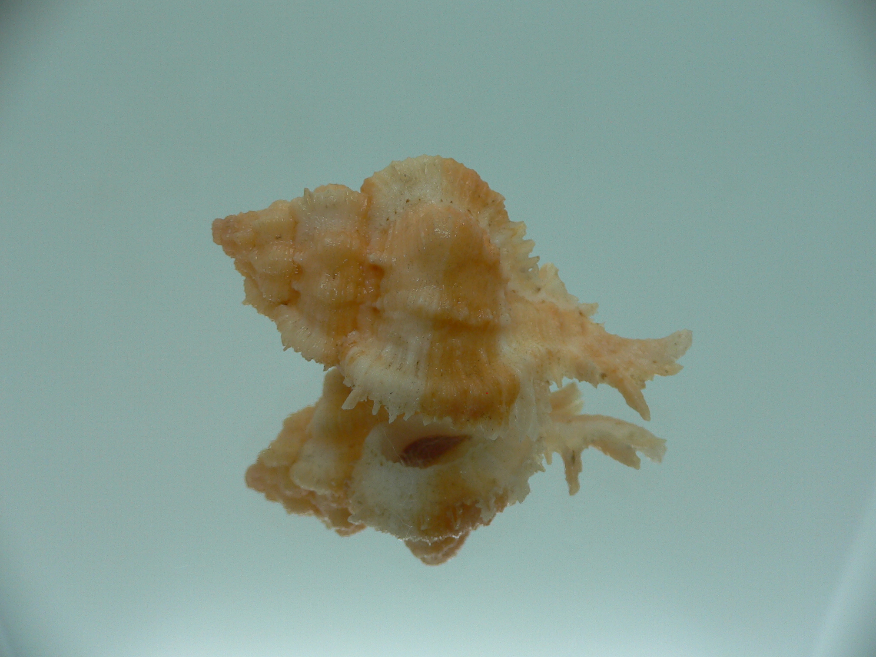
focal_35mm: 35
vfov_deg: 40.7
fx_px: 886
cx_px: 438
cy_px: 328
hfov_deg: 52.6
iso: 80
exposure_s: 1/60
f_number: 2.8
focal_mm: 4.6
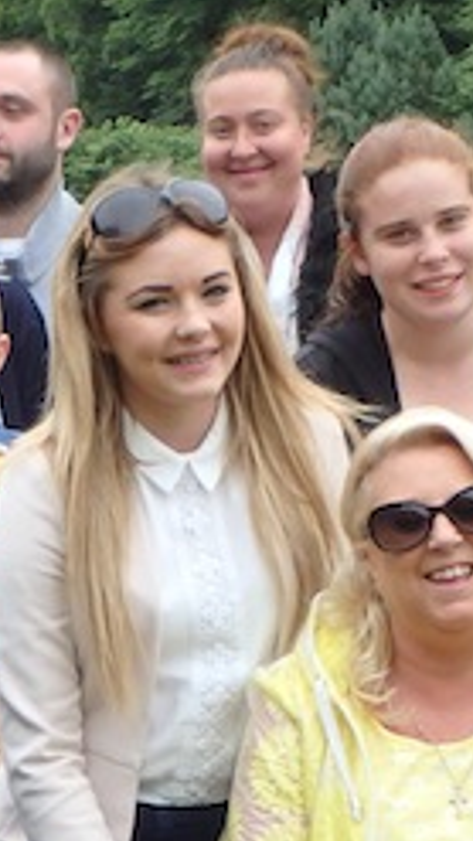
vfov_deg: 13.3
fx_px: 3544
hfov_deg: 7.5
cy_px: 861
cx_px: -153
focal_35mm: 159
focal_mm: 8.1
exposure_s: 1/80
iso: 160
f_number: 5.2
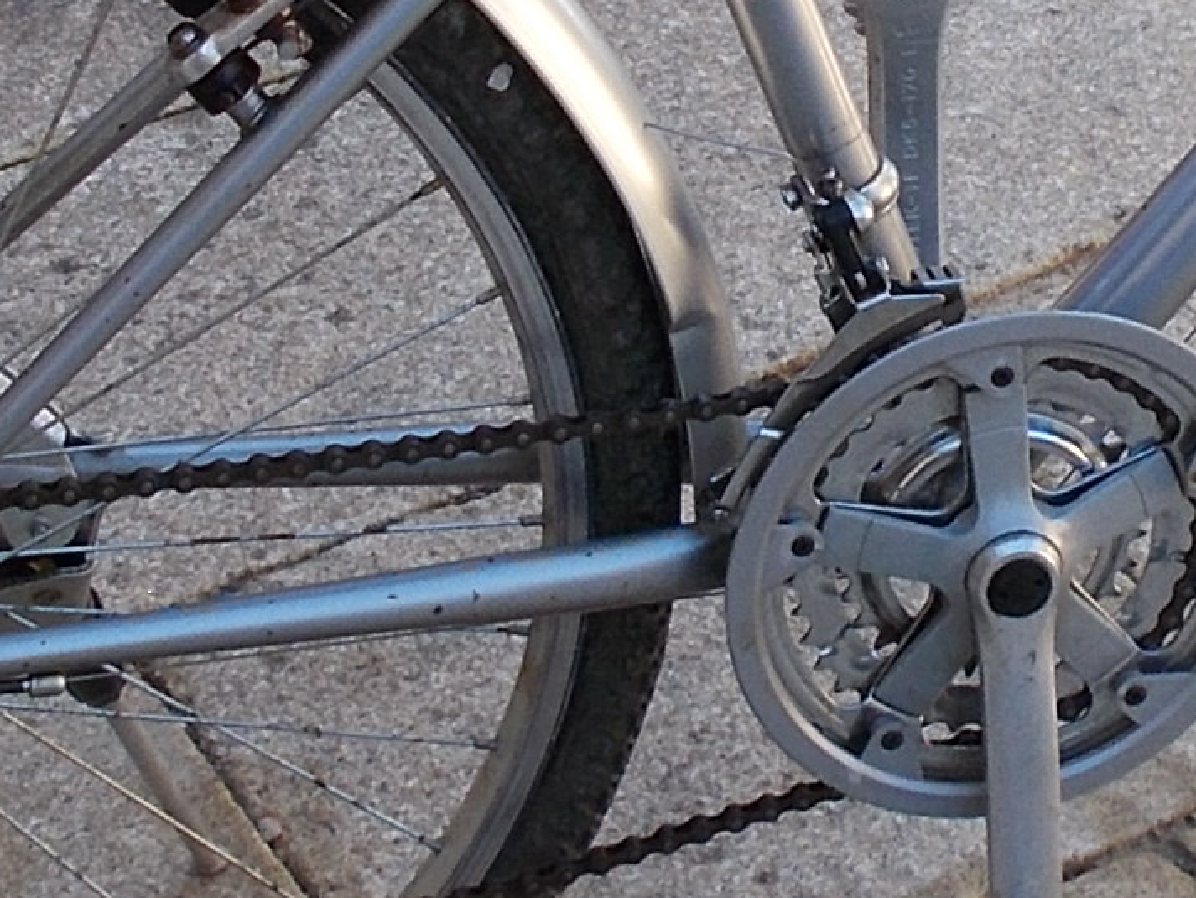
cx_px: 897
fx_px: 4112
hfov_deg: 16.5
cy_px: -20
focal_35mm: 119
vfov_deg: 12.3
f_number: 3.2
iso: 80
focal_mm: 4.6
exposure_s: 1/100
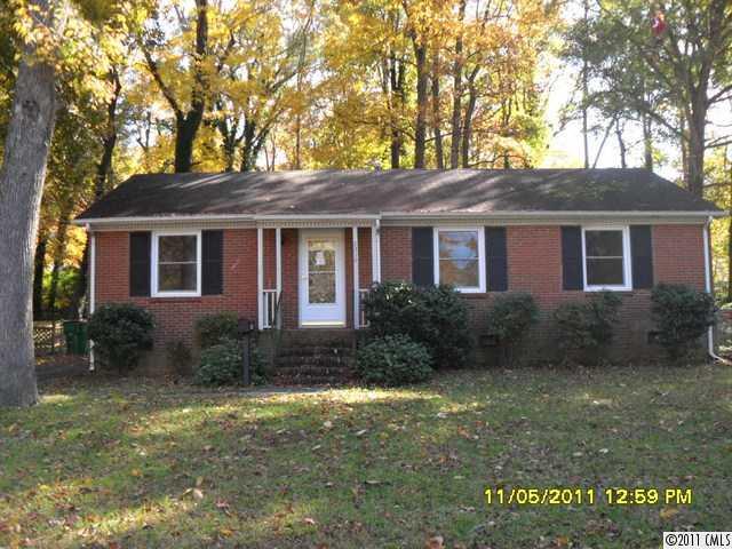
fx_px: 740
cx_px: 366
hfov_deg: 52.6
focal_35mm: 35
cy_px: 274
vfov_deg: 40.7
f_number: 2.8
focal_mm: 6.2
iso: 100
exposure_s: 1/125
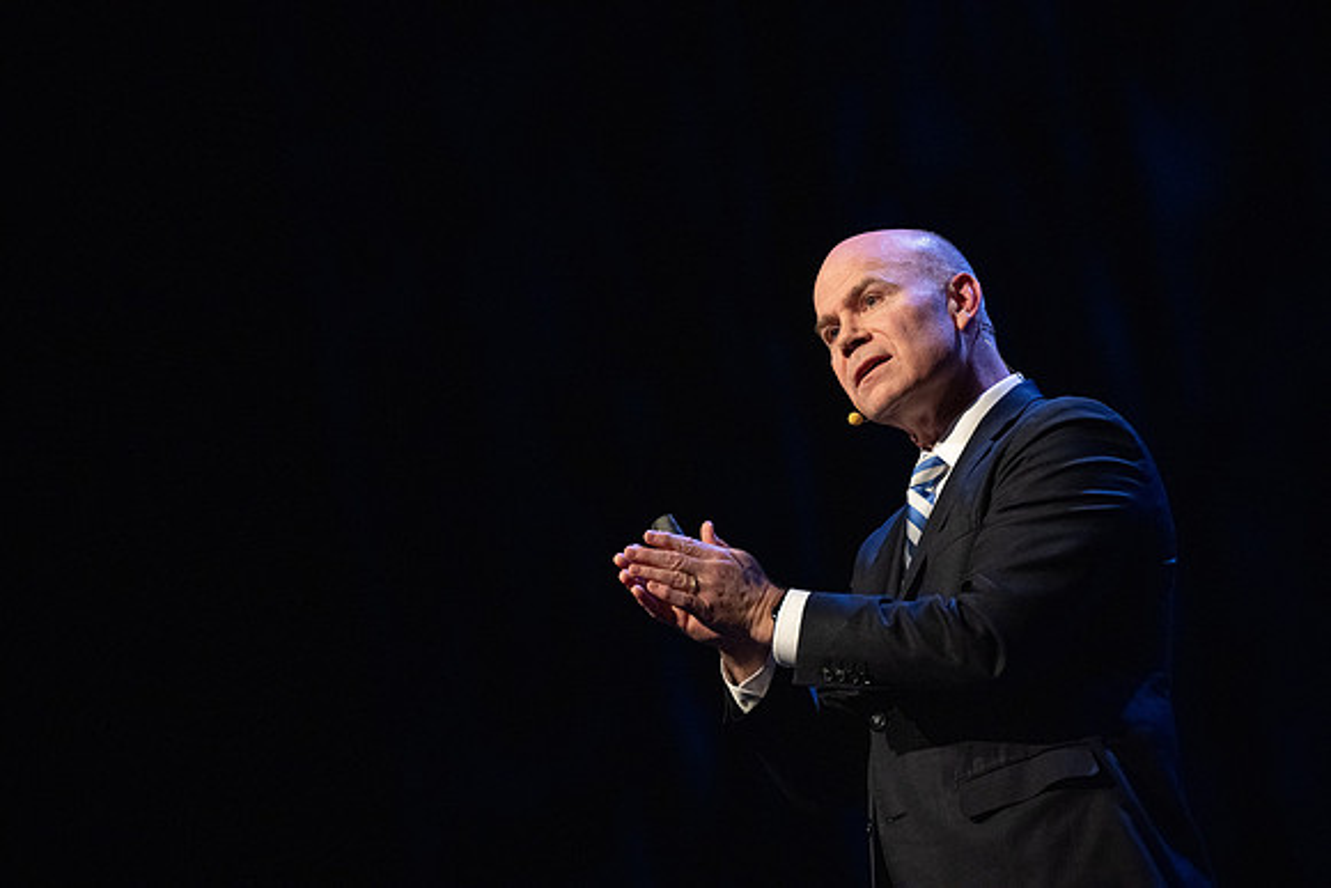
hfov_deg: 10.3
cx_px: 666
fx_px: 7396
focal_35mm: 200
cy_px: 444
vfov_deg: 6.9
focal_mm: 200
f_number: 3.5
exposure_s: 1/500
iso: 4000
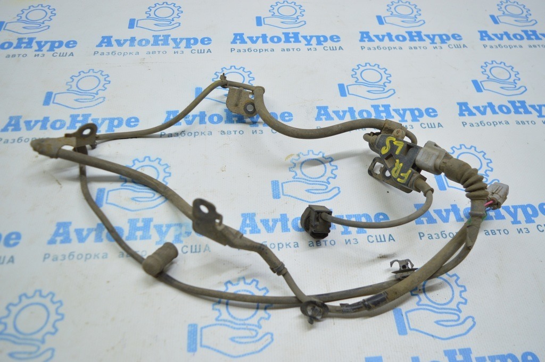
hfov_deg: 62.0
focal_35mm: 30
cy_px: 181
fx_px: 454
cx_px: 272
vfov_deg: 43.5
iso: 400
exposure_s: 1/80
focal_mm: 20
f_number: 3.8
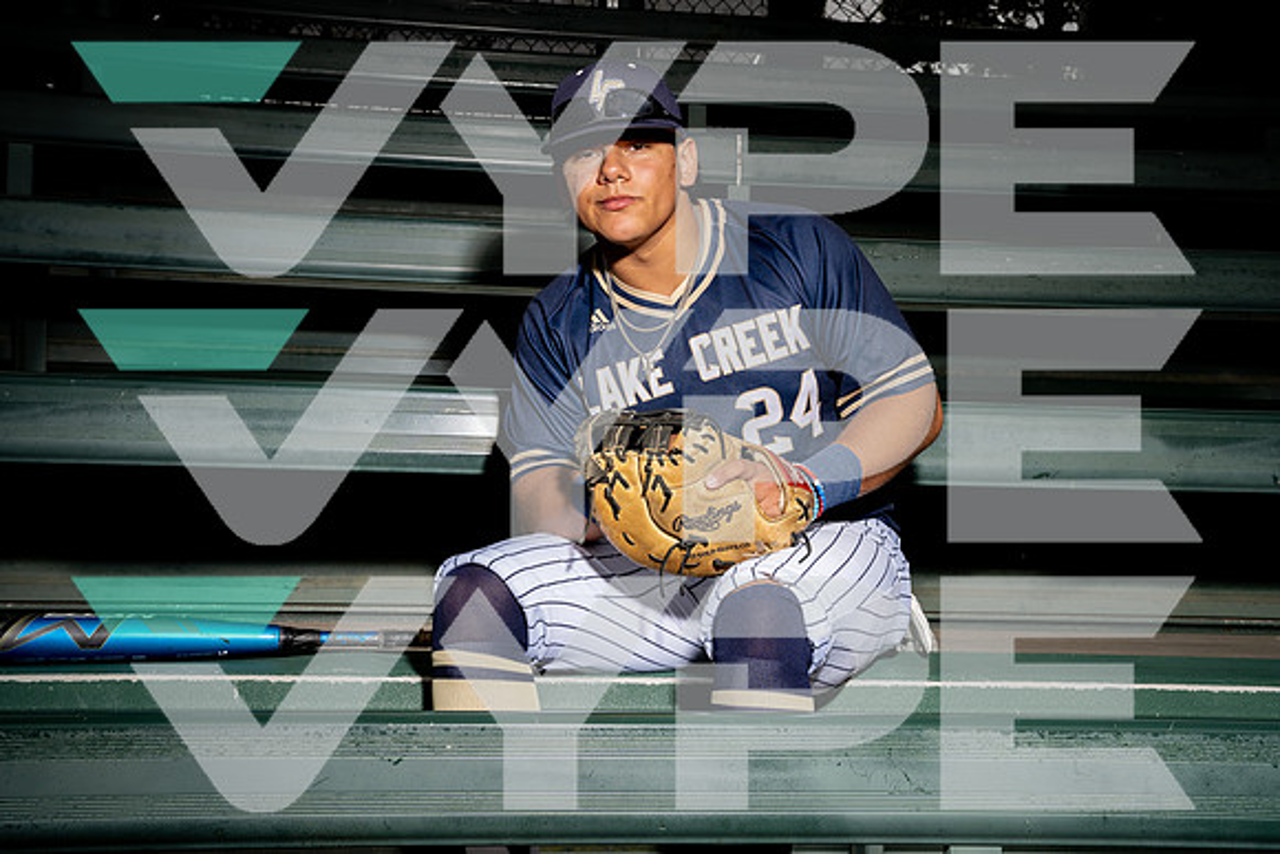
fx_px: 1565
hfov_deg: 44.5
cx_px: 640
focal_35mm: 44
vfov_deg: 30.5
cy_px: 427
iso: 250
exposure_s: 1/250
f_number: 8
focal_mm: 44
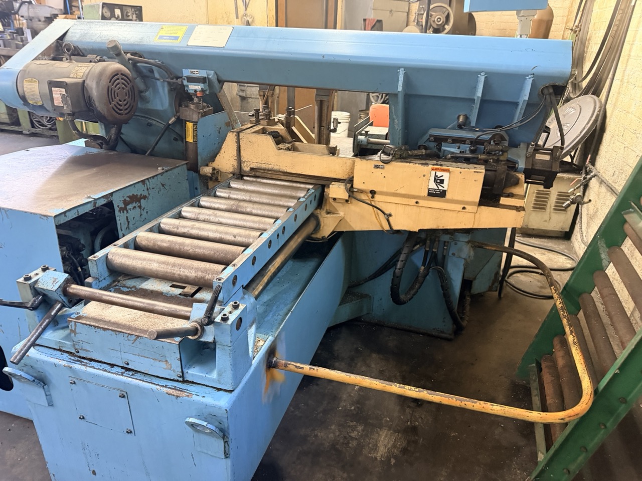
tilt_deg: -24.9
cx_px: 321
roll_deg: -2.1
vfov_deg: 56.8
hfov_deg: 71.6
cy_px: 240
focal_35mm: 24
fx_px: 445
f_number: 1.78
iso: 800
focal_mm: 6.76
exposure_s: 1/44
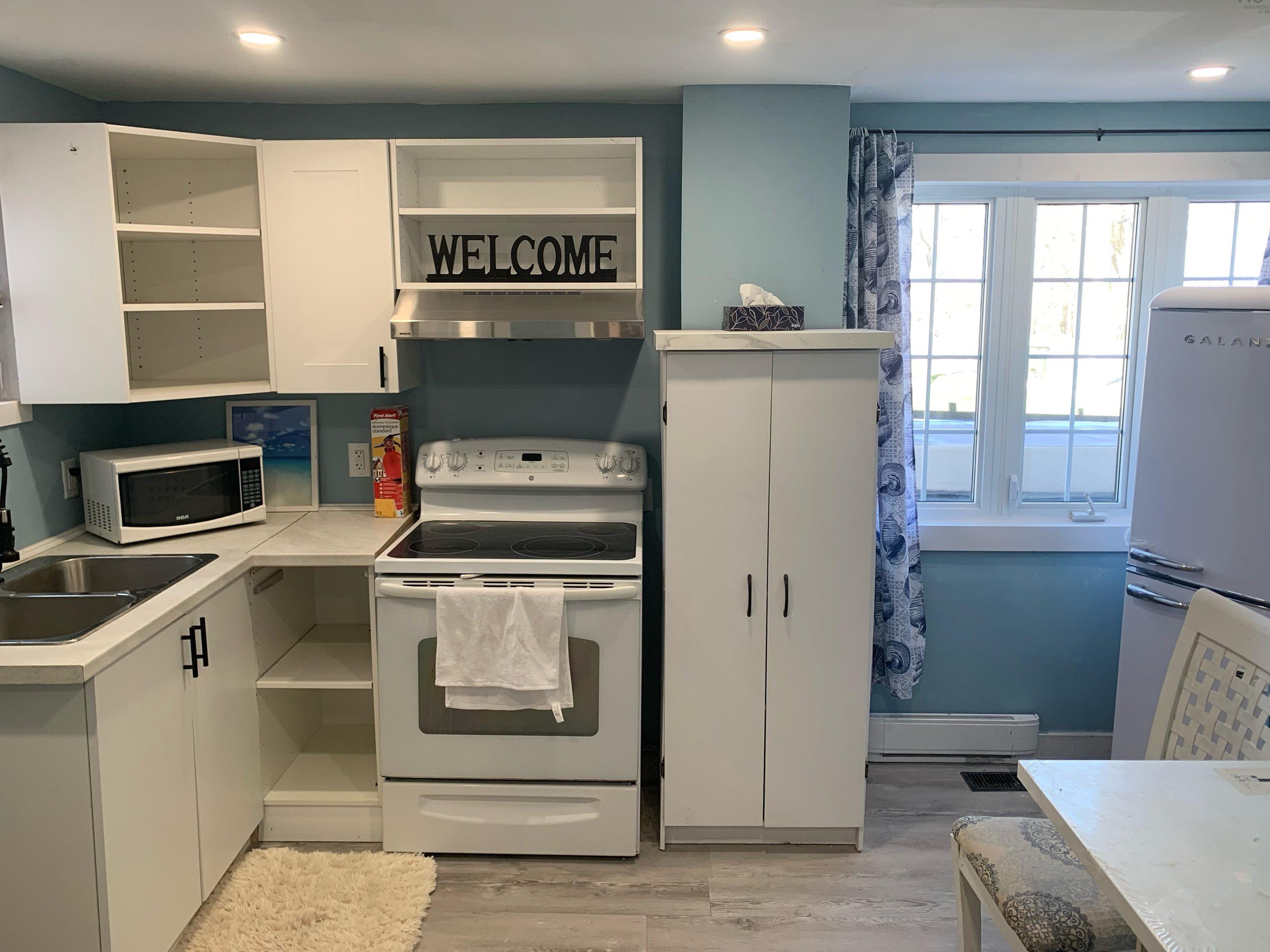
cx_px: 652
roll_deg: +1.2
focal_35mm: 27
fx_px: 991
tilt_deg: -9.3
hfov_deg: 65.3
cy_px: 465
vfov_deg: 51.4
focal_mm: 4.25
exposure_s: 1/120
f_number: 1.8
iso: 64
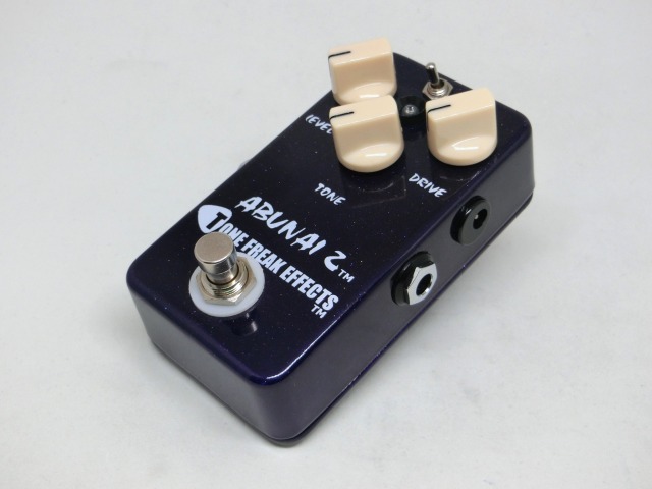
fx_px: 979
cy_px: 244
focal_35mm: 52
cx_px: 326
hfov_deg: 36.8
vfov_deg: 28.0
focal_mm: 9.3
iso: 200
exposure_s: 1/125
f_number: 4.7
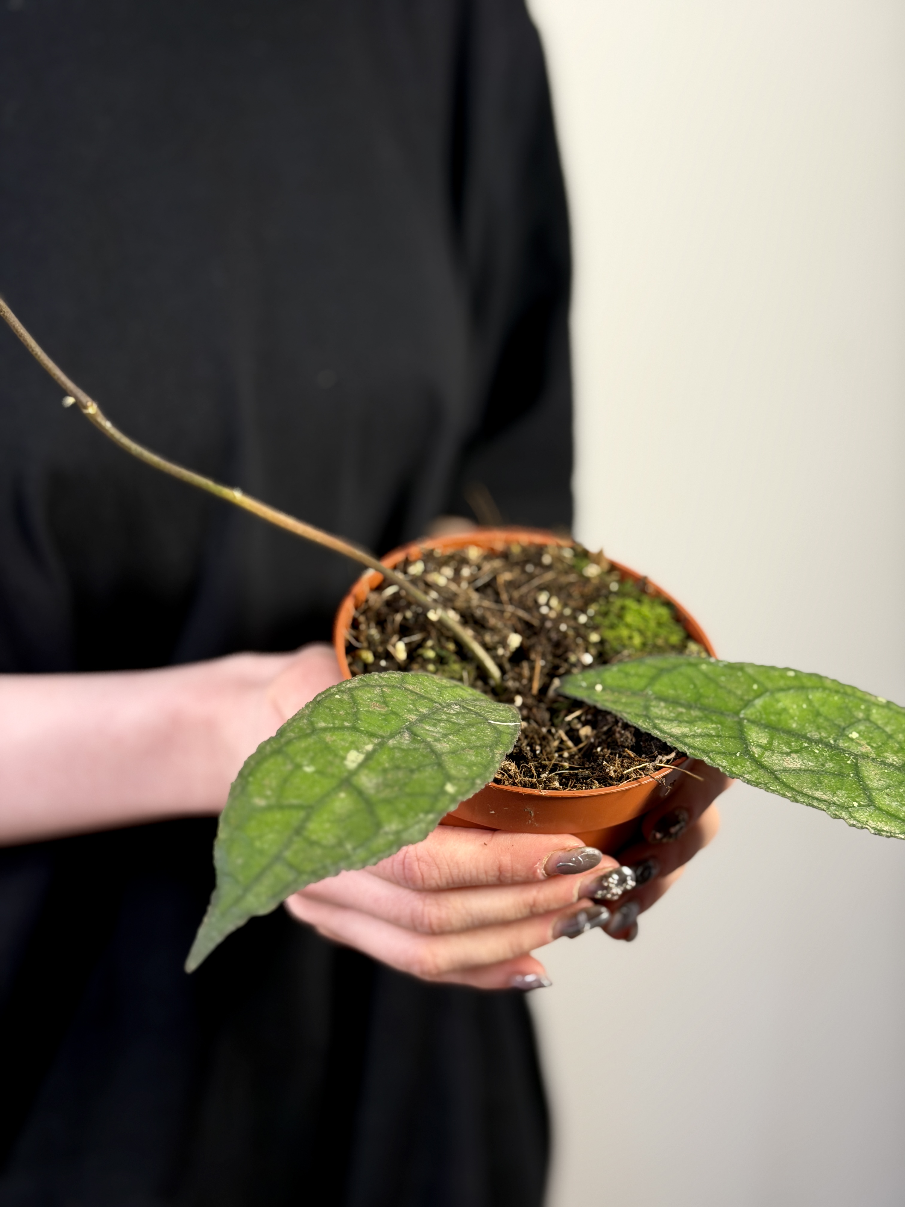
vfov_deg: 39.7
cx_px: 452
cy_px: 604
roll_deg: -4.2
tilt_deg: -19.4
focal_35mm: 48
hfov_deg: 30.3
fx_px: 1673
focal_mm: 6.76
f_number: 1.78
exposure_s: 1/84
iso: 100
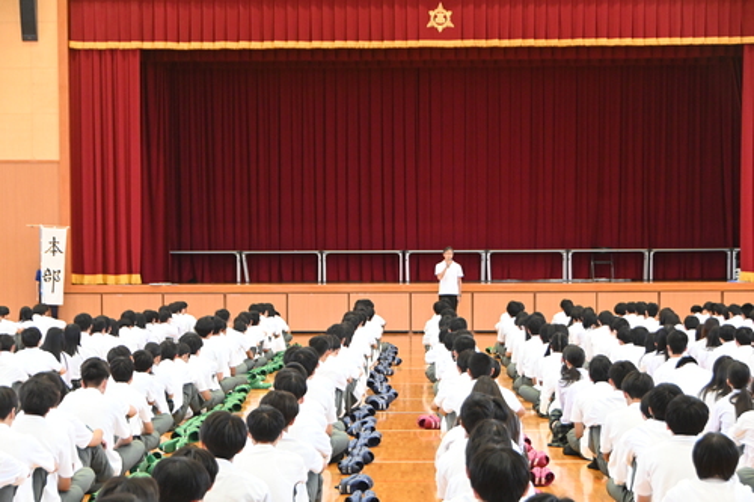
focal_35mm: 84
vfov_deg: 16.3
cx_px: 377
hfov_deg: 24.2
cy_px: 251
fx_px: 1759
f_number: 4.8
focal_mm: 56
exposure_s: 1/125
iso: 2800
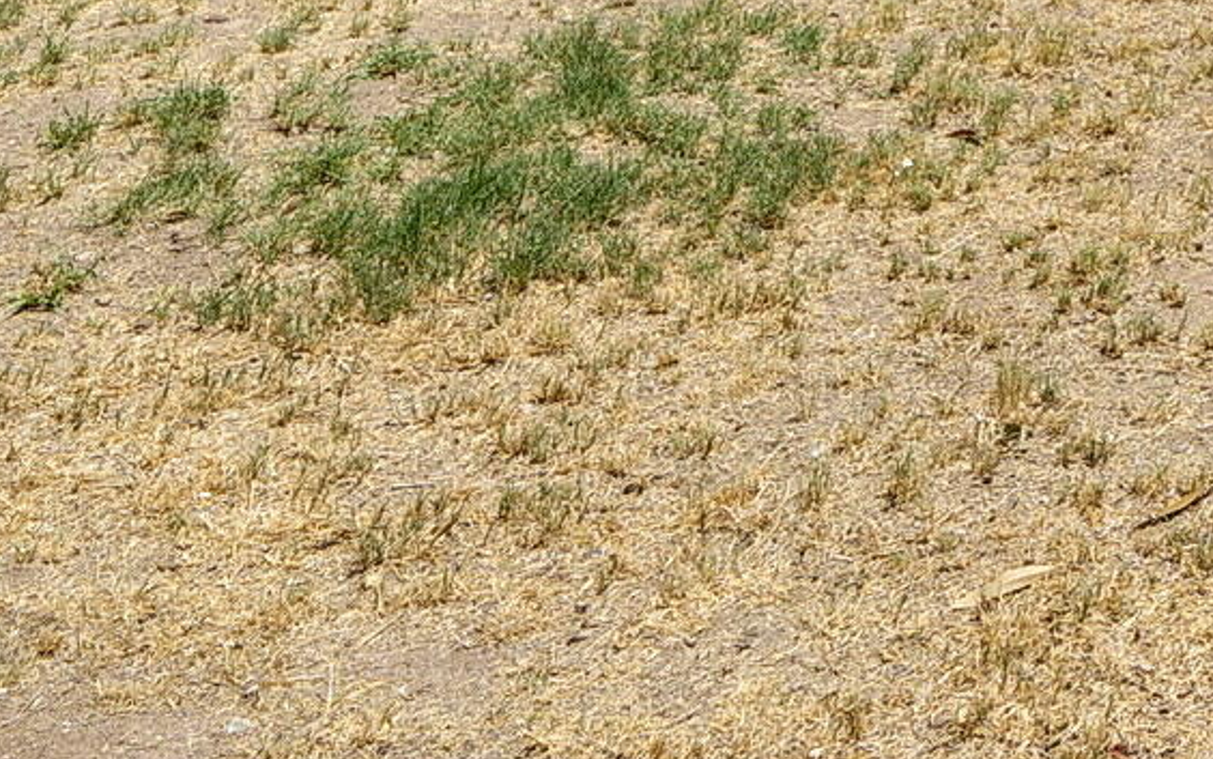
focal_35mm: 86
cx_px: 2204
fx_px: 2844
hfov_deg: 18.6
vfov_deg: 12.6
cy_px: -925
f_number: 9
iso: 100
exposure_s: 1/160
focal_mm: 17
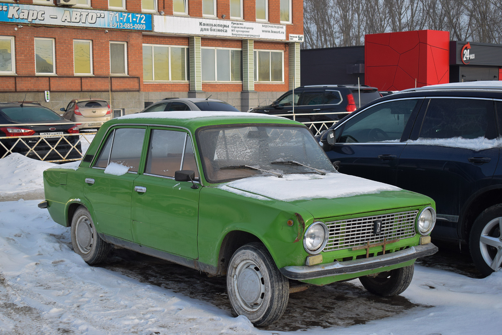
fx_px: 711
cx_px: 251
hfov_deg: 38.9
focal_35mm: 51
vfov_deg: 26.5
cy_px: 168
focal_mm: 34
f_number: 6.3
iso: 400
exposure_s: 1/1000
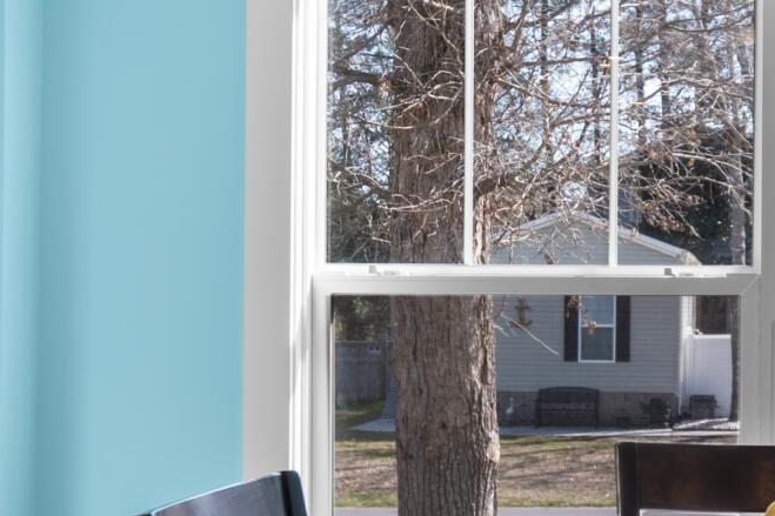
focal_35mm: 82
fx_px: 1765
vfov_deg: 16.6
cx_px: 761
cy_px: 301
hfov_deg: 23.8
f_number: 4.8
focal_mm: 12
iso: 100
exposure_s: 1/13
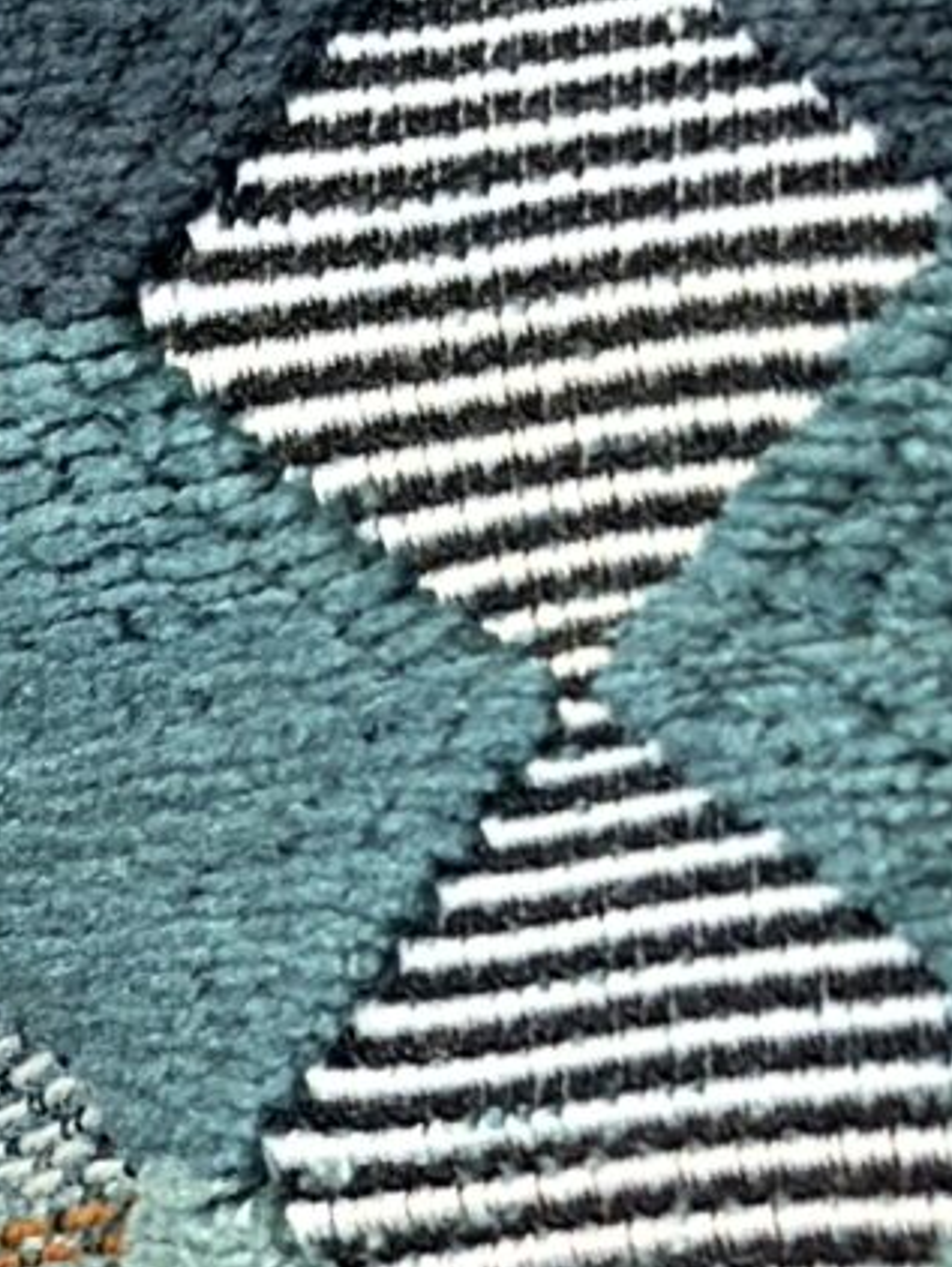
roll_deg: +0.2
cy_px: 1435
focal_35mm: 291
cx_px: -940
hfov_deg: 5.0
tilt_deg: -18.3
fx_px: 10660
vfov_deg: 6.8
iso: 80
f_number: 1.78
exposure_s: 1/120
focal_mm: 6.86
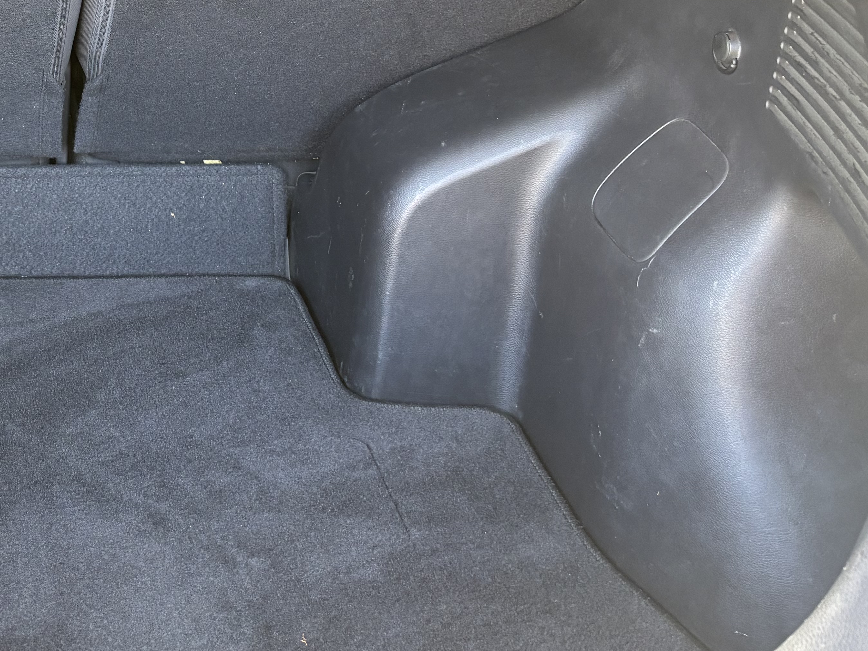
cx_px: -28
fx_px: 1379
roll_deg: -0.4
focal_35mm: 55
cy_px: 17
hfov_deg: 31.8
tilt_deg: -18.0
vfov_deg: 25.4
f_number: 1.6
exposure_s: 1/77
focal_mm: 5.96
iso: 125
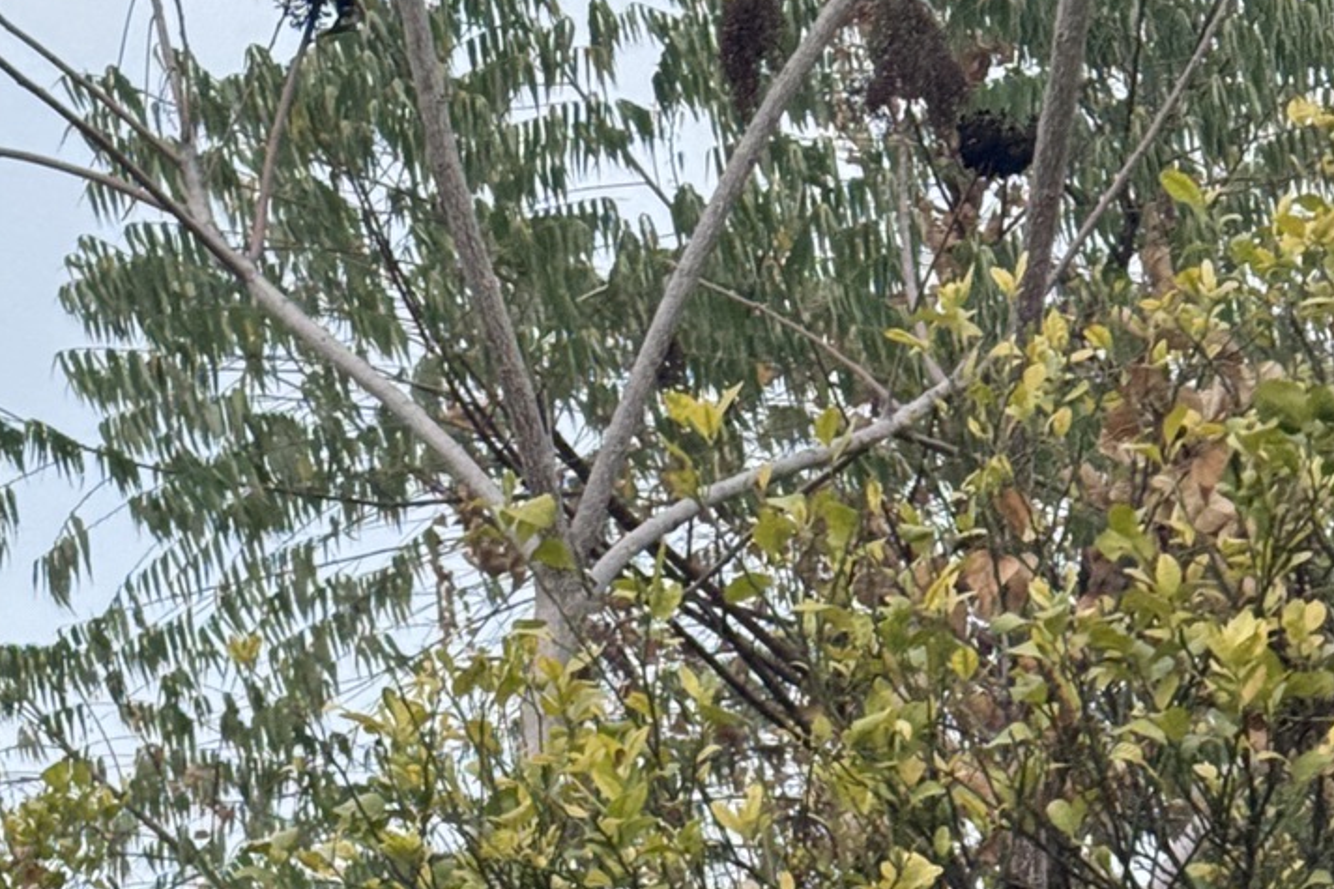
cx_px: 80
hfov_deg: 14.5
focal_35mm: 140
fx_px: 5186
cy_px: 1215
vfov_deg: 9.6
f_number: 1.78
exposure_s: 1/100
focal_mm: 6.76
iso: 100
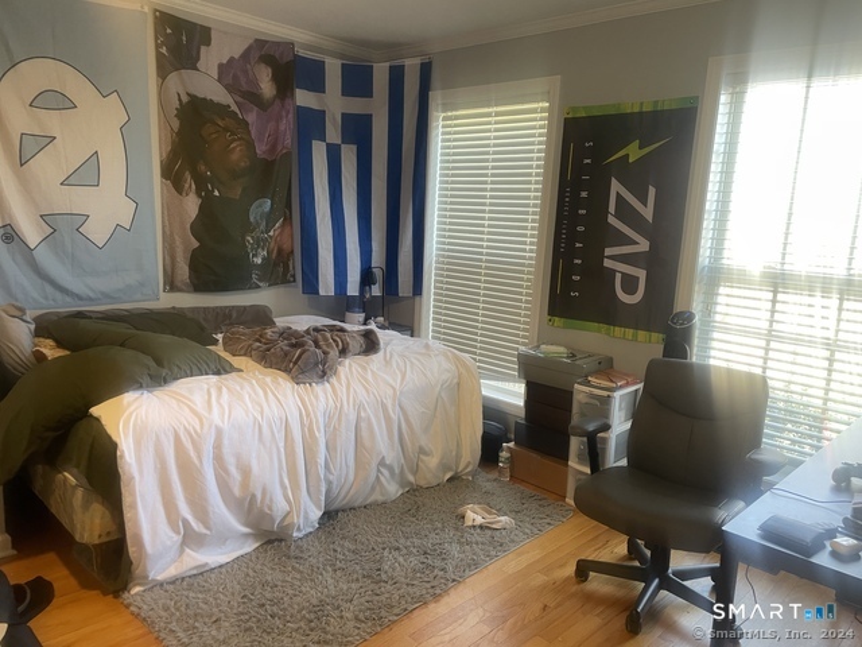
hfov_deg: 67.3
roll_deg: -3.7
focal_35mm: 26
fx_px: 647
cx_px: 431
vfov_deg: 53.1
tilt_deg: -10.2
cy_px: 324
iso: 125
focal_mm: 4.2
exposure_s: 1/60
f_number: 1.6
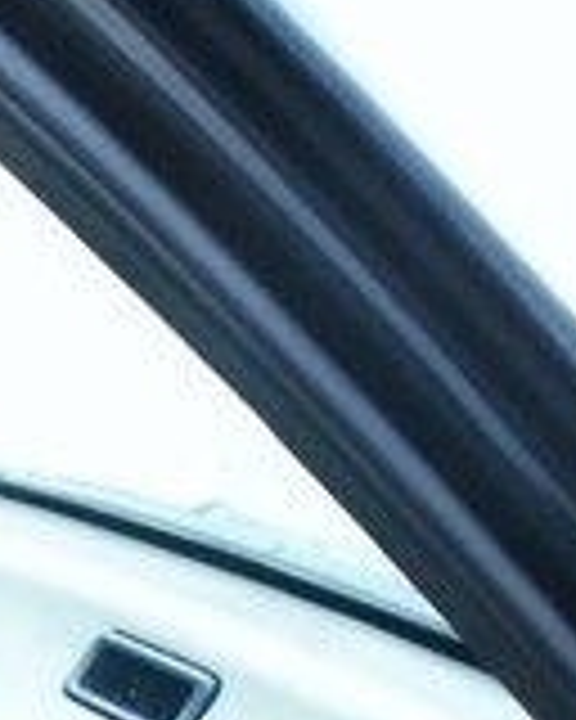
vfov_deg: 16.6
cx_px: -536
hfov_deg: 13.0
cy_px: 1082
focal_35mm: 105
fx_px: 2237
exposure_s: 1/30
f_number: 3.2
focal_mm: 4.6
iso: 320
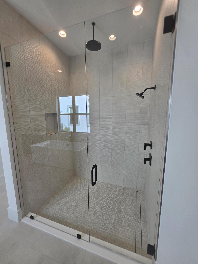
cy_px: 132
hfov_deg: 89.9
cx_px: 99
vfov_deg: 106.2
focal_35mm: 13
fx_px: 99
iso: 50
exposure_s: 1/120
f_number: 1.9
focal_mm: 2.2
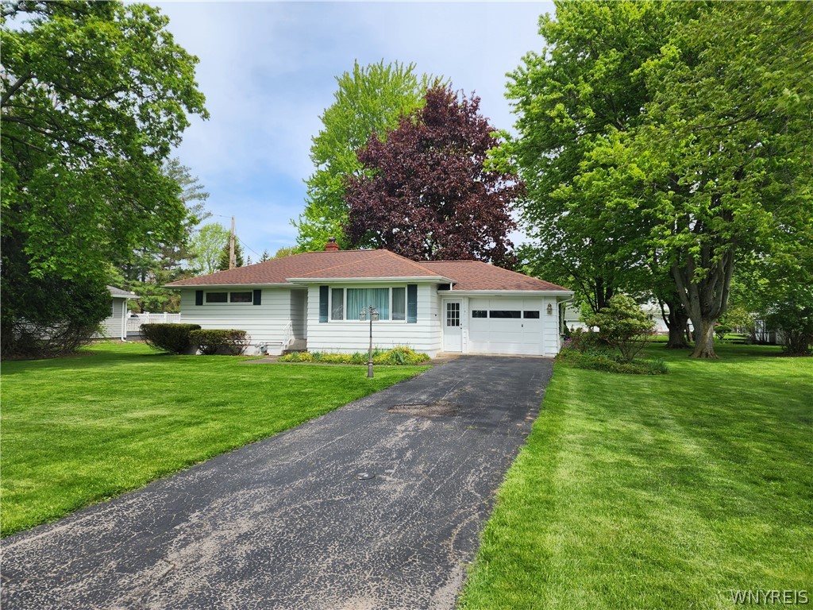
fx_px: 540
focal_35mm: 23
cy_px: 305
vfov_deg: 58.9
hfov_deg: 73.9
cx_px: 406
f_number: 1.8
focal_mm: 6.4
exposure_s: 1/890
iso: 12
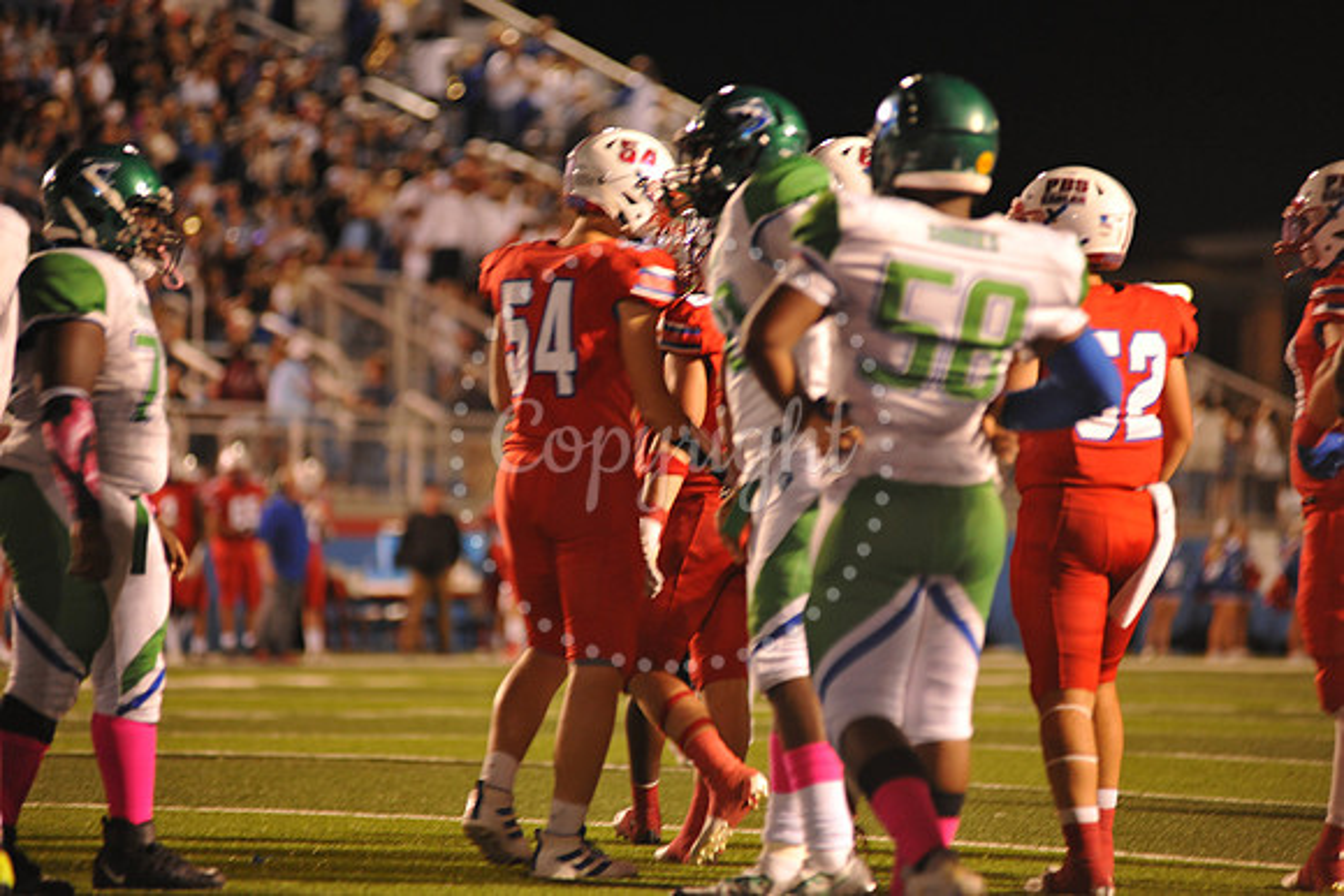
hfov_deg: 10.3
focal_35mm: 200
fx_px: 7468
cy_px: 448
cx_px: 672
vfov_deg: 6.9
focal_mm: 200
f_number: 2.8
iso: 1600
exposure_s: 1/125
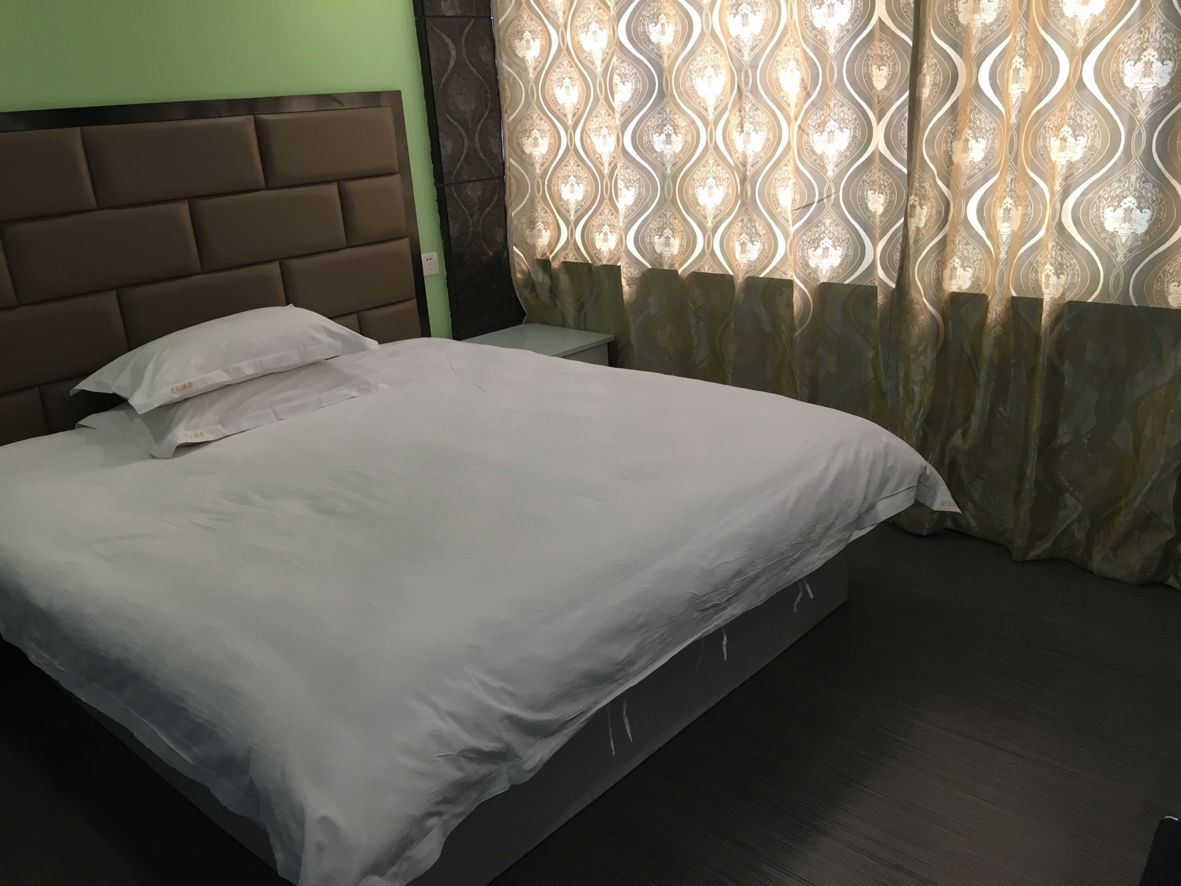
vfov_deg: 48.2
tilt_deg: -19.1
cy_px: 443
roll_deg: +4.0
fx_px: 989
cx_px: 590
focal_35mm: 29
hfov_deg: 61.7
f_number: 2.2
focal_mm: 4.15
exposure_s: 1/33
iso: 64
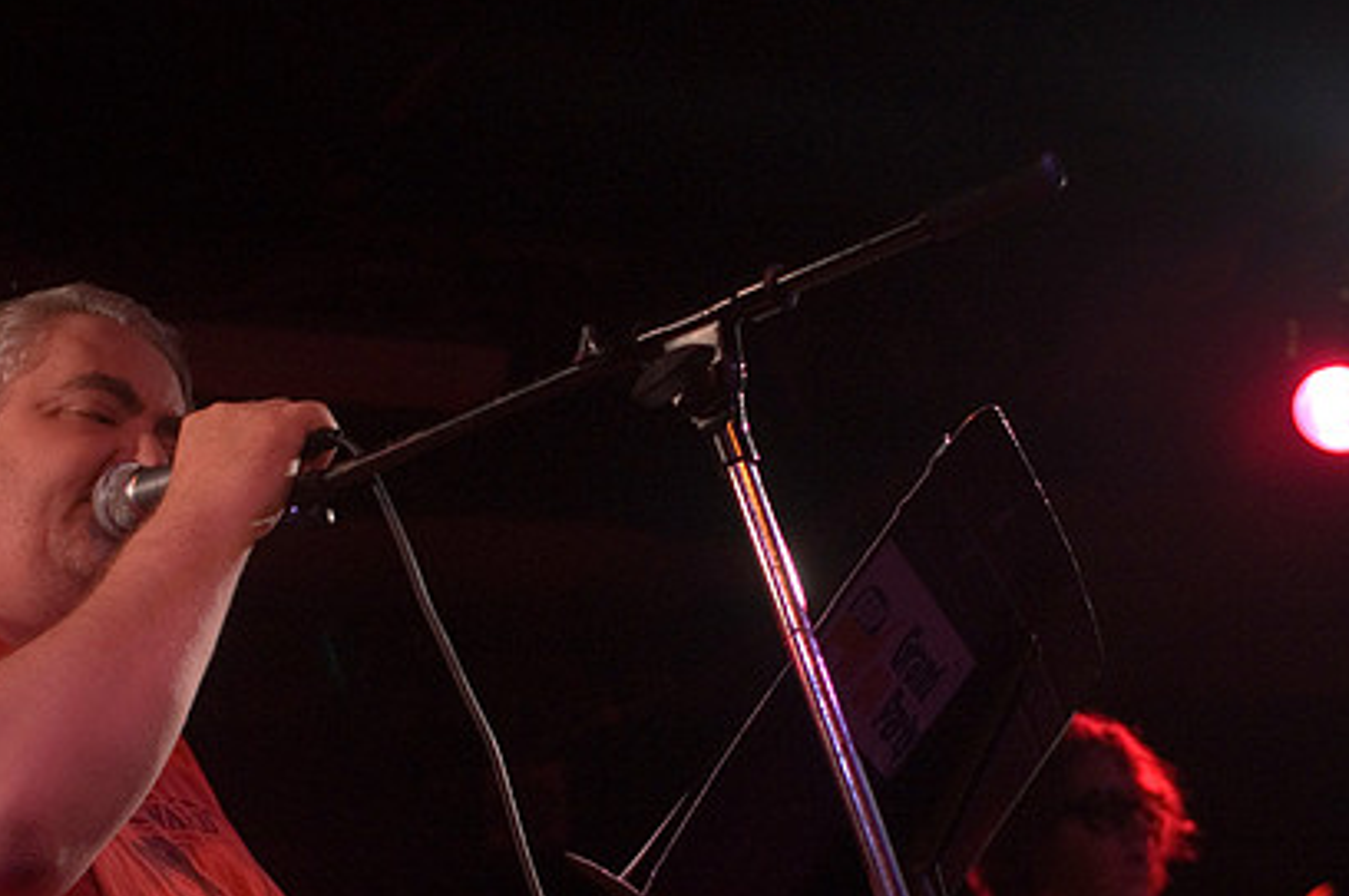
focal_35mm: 75
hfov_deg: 27.1
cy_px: 585
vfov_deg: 18.2
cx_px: 572
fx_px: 2796
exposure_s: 1/40
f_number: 2.8
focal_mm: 35
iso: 800
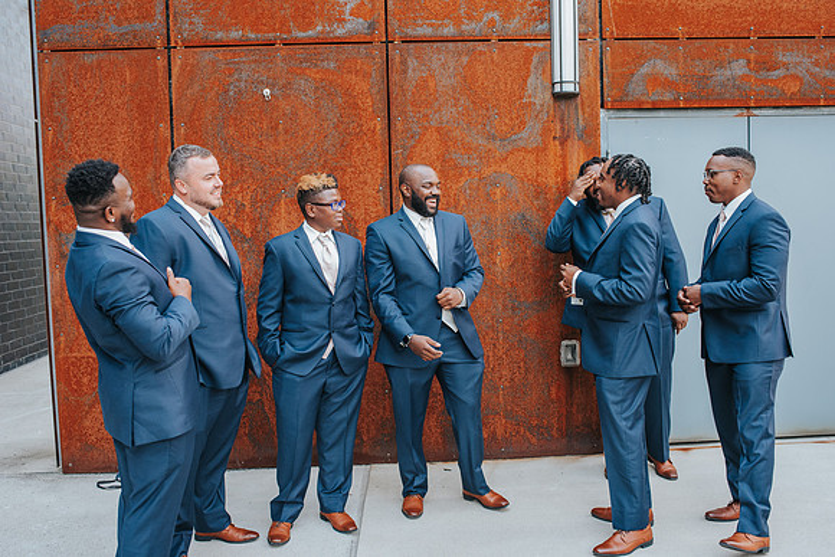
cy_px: 278
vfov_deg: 37.9
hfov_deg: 54.4
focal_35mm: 35
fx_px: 812
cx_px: 418
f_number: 4
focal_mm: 35
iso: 1600
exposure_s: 1/800
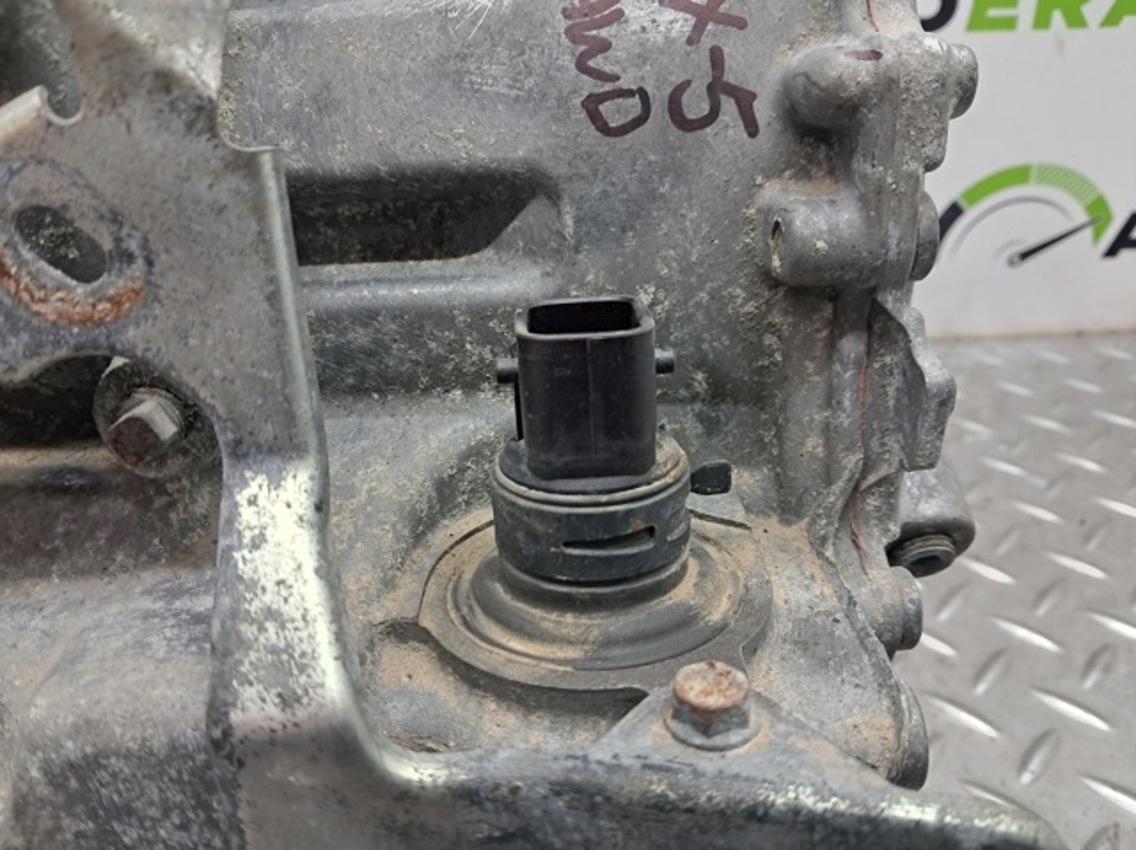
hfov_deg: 65.4
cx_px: 568
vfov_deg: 51.3
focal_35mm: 27
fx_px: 885
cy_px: 425
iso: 320
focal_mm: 4
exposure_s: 1/50
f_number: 1.8
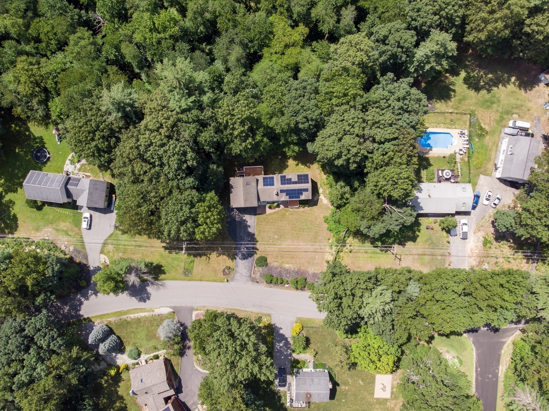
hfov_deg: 71.6
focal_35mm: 24
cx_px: 274
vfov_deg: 56.8
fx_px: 380
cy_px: 206
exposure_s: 1/750
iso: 100
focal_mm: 4.5
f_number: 2.8
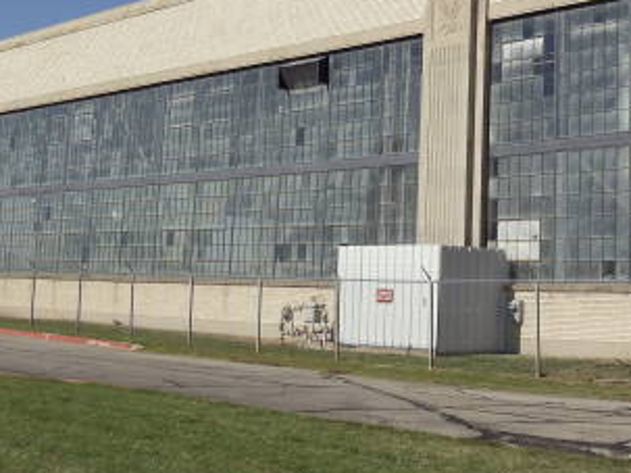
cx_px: 429
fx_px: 1695
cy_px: 119
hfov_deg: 21.0
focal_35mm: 93
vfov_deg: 15.8
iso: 100
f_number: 7.1
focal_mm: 6
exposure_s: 1/500
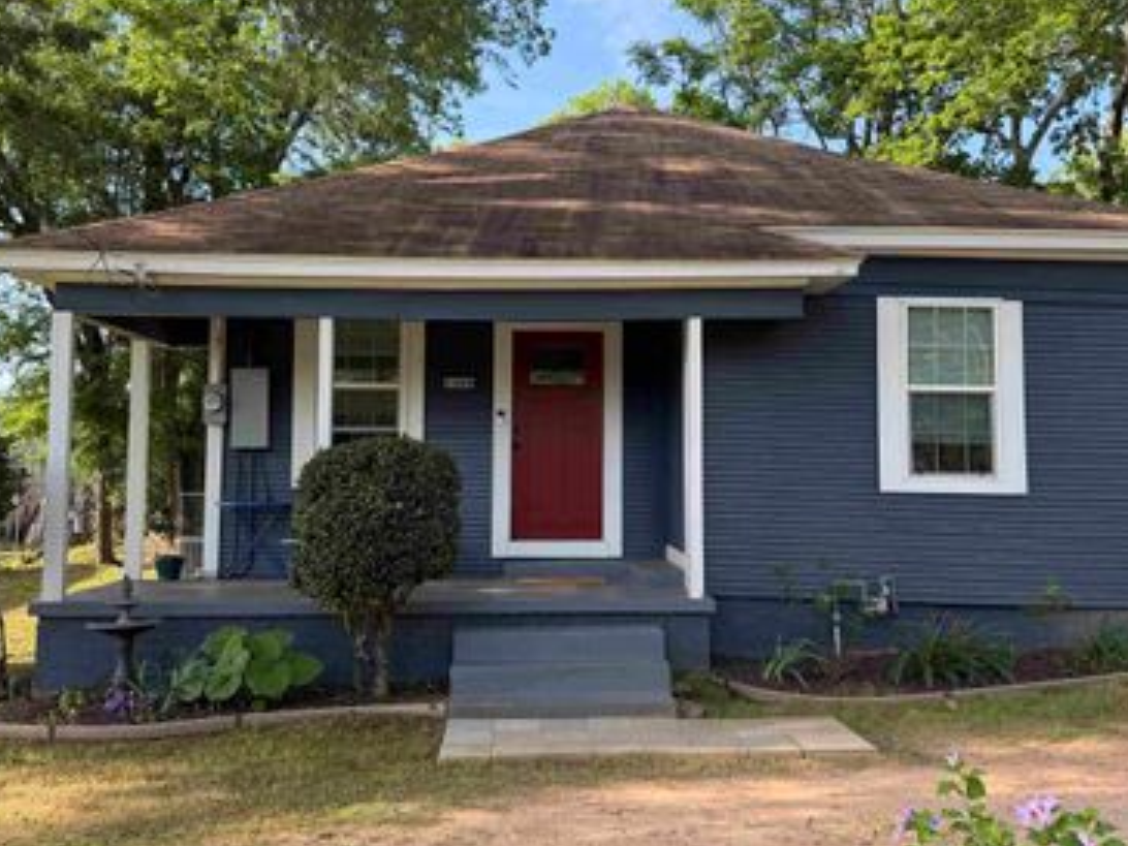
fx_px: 1075
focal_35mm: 33
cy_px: 398
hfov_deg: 55.3
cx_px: 583
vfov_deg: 42.9
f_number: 1.78
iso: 100
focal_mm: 6.76
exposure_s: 1/813
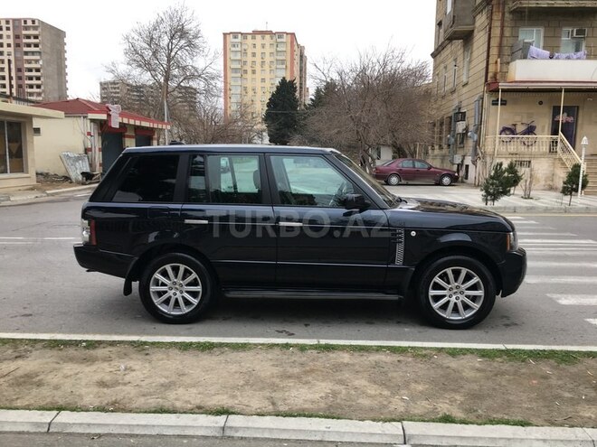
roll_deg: -0.6
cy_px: 224
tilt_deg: -7.7
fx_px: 500
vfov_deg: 48.2
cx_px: 298
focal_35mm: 29
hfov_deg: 61.7
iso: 25
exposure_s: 1/50
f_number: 2.2
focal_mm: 4.15
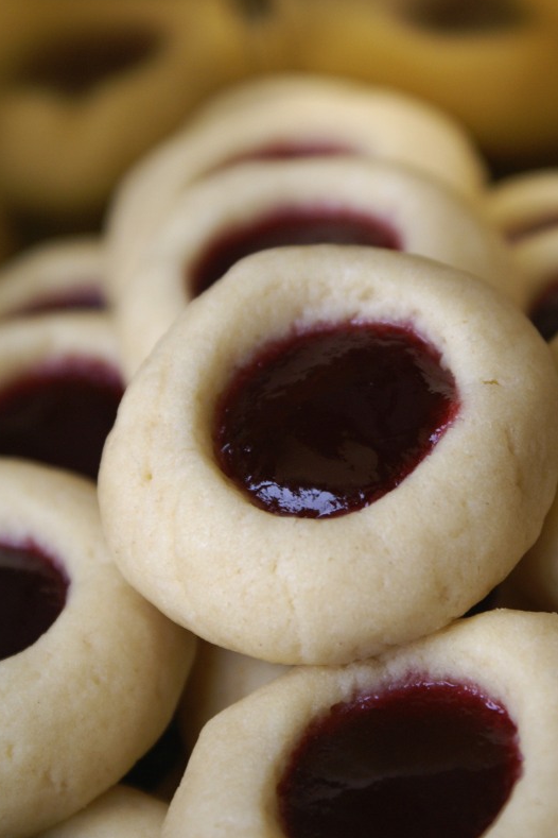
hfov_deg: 11.7
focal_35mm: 117
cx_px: 352
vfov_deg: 17.5
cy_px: 422
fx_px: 2720
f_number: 6.3
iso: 320
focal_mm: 60
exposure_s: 1/100
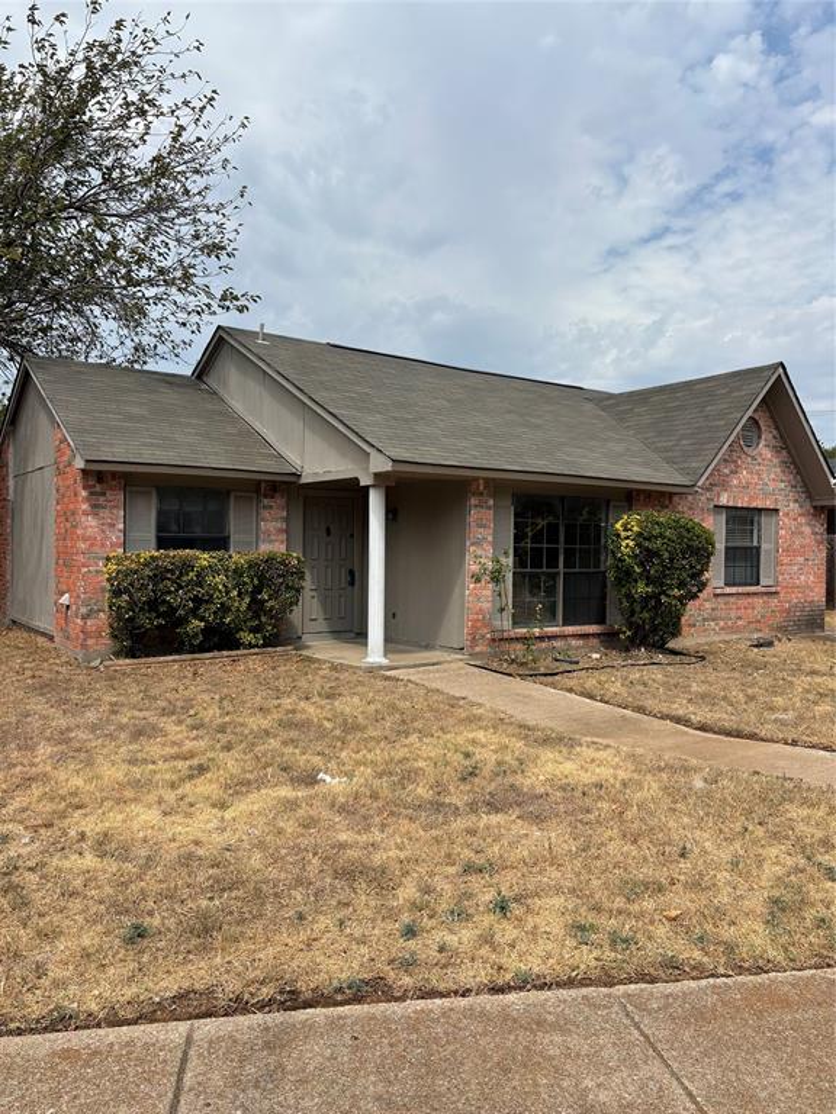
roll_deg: -0.8
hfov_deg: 53.1
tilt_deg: +0.4
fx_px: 837
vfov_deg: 67.3
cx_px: 418
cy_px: 557
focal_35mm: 26
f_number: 1.6
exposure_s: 1/5814
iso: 50
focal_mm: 5.96
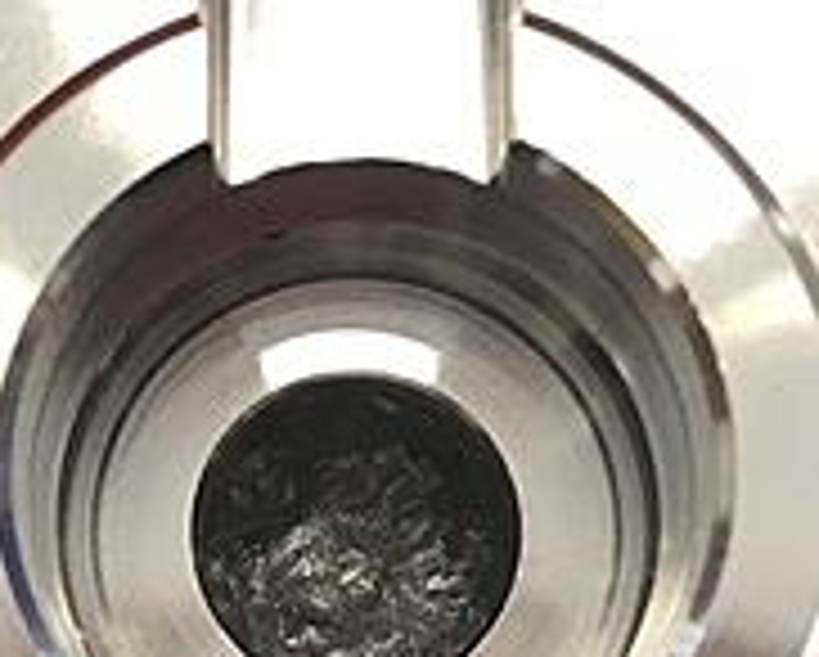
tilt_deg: -86.9
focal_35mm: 96
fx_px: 2329
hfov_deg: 19.9
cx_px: 315
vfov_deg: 15.8
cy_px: 644
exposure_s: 1/30
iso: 32
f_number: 1.8
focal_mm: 3.99
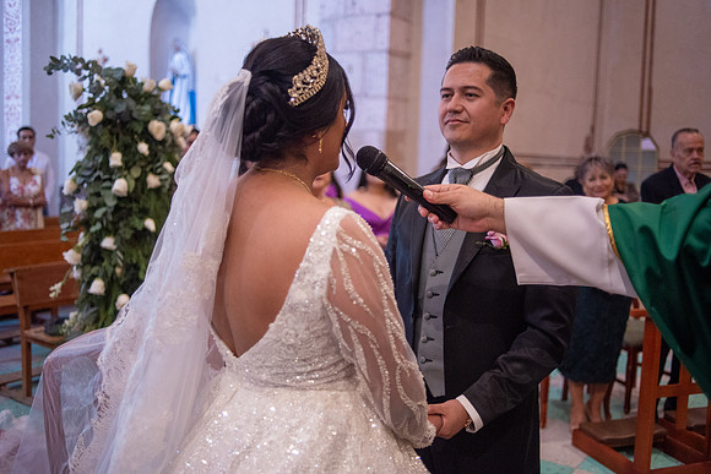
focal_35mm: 35
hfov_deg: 54.4
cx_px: 356
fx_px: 691
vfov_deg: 37.9
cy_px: 237
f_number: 2
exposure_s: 1/250
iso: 2000
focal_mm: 35
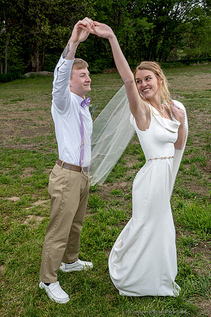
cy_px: 158
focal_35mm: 35
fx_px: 308
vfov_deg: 54.4
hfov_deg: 37.9
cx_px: 106
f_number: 6.3
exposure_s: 1/80
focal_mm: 35
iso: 100
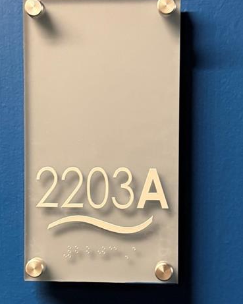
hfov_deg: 25.0
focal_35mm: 61
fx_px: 548
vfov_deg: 30.9
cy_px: 166
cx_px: 126
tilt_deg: -2.5
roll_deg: -0.2
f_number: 1.78
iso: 1000
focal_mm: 6.76
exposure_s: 1/40
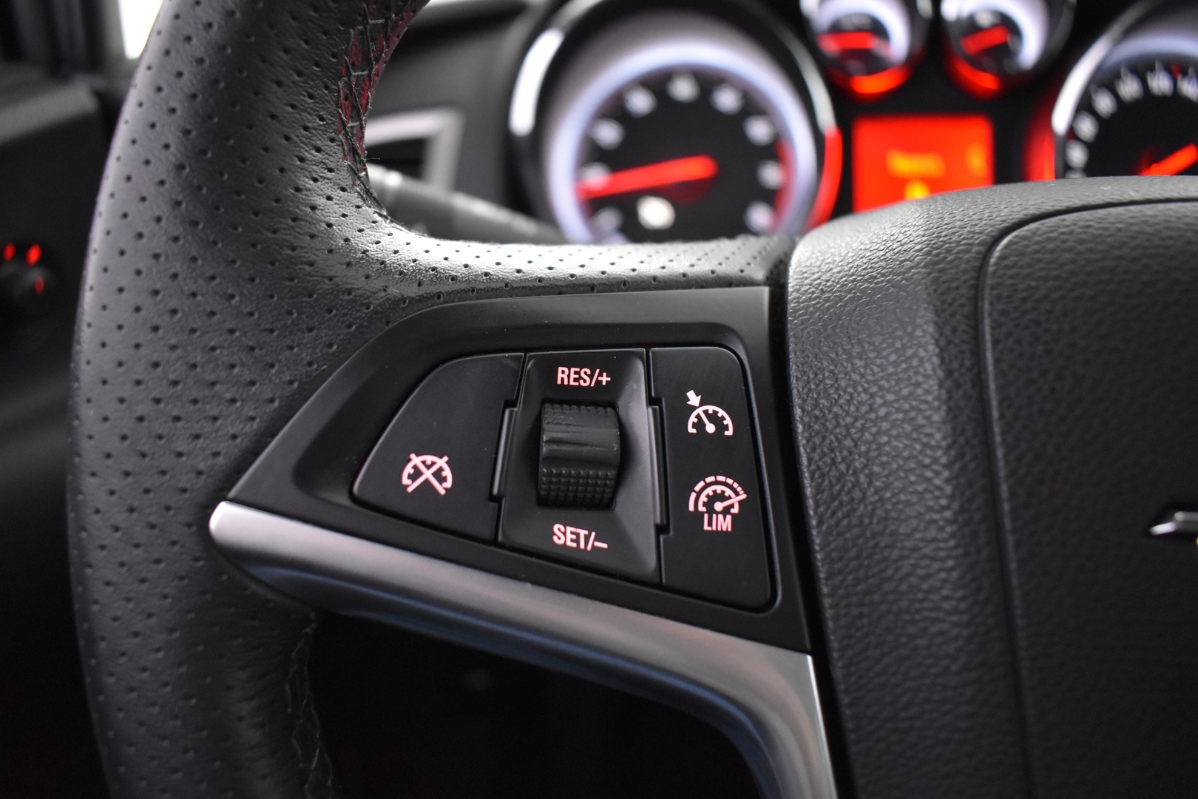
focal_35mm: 27
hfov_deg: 67.4
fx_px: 898
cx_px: 599
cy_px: 400
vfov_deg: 47.9
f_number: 3.5
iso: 3200
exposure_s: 1/20
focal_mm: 18
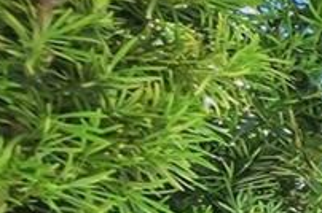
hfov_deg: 9.5
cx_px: 1137
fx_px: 1063
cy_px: 633
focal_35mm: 119
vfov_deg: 9.2
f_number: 8
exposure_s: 1/3200
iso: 1000
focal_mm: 10
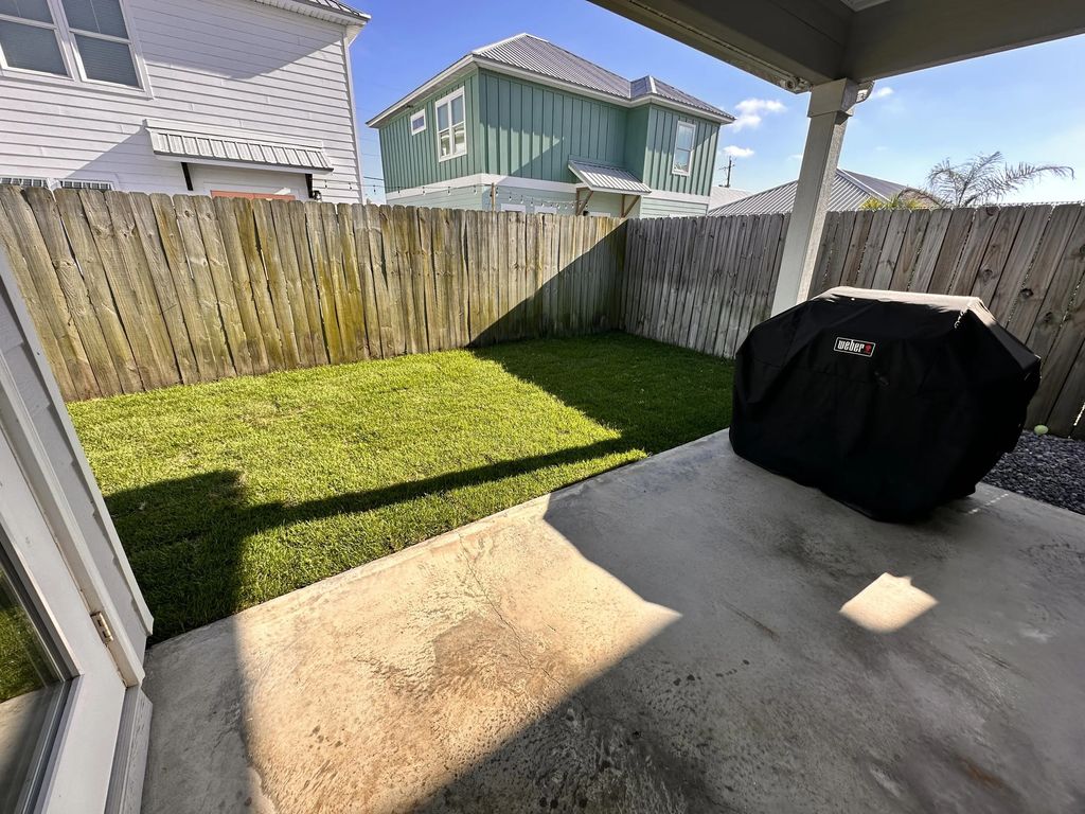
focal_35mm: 14
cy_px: 407
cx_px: 542
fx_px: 439
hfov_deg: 102.1
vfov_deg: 85.7
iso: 40
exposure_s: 1/467
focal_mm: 2.22
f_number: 2.2
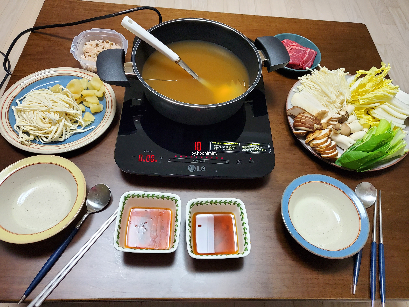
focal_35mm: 26
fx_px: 307
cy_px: 154
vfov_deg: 53.1
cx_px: 204
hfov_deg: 67.3
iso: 250
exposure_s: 1/59
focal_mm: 4.25
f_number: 1.8
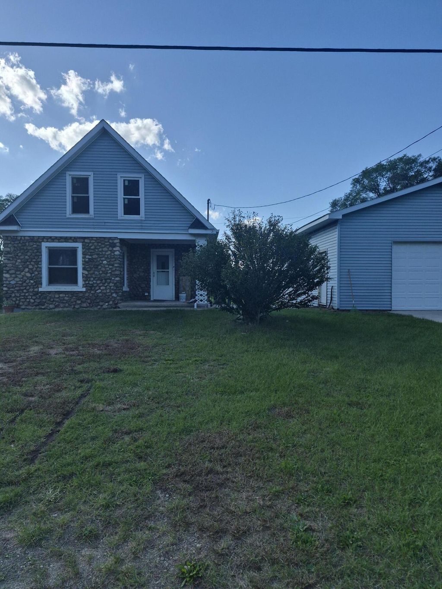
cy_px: 294
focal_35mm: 23
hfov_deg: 58.9
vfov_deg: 73.9
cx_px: 221
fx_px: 392
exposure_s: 1/5744
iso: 80
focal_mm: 5.4
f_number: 1.8
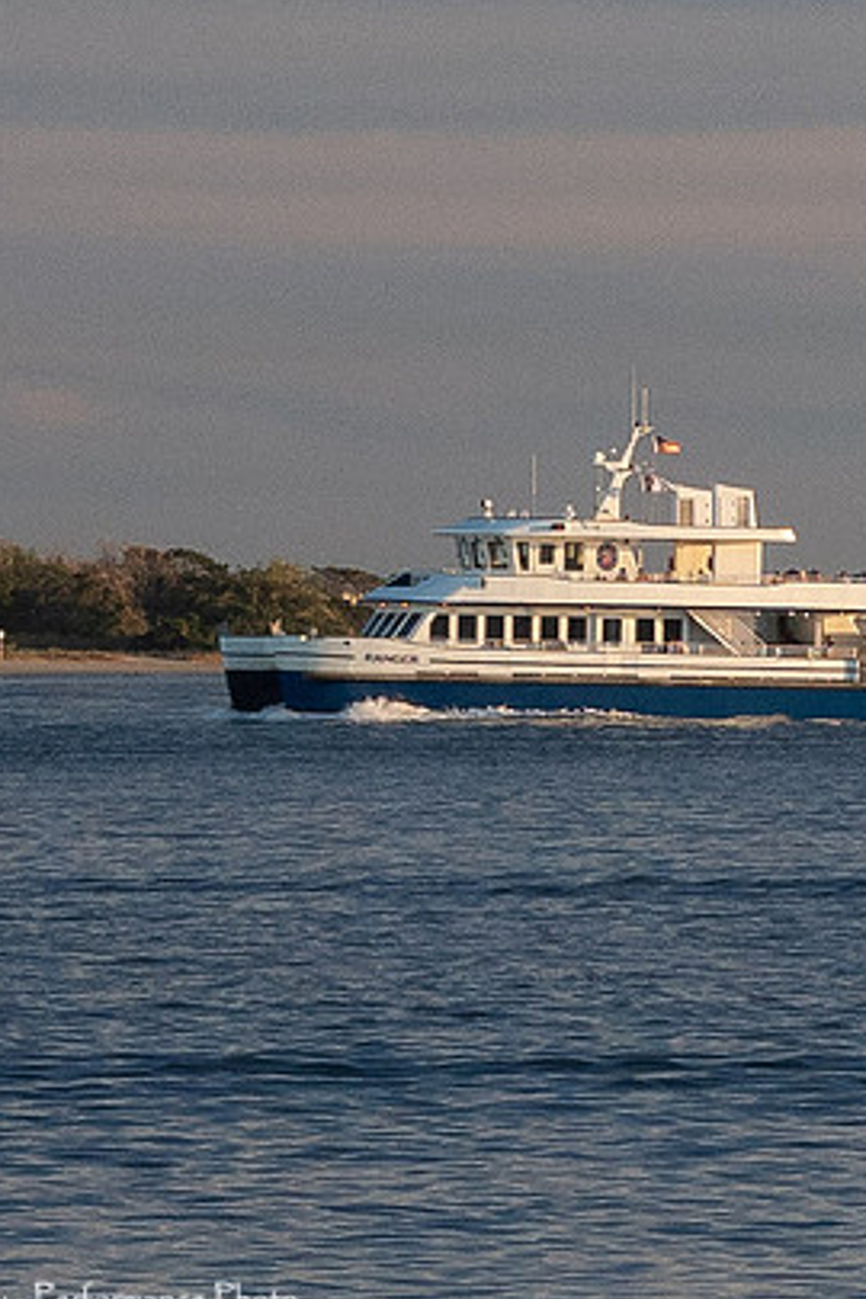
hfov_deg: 3.0
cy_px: 525
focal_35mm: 453
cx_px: 955
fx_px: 16344
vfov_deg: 4.6
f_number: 5.6
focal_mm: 40
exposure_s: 1/160
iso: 400
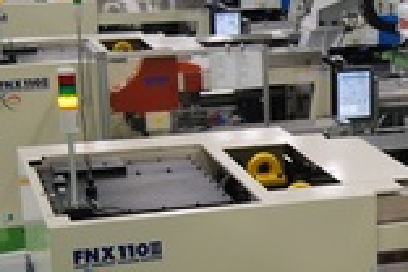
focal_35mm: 104
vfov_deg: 13.1
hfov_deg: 19.0
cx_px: 424
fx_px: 1179
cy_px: 211
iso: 200
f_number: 4
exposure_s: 1/30
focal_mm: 24
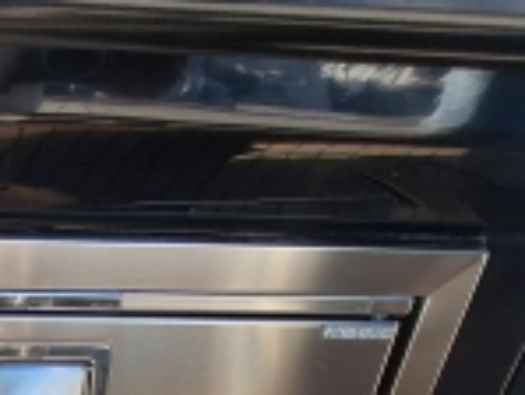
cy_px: 644
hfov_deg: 36.0
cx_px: 7
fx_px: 729
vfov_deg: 22.6
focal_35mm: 48
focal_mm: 1.74
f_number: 2.2
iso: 40
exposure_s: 1/630
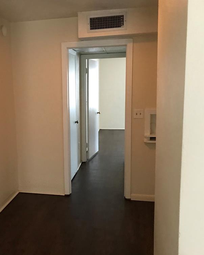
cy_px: 129
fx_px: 279
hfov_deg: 39.2
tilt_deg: -8.4
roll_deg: +3.4
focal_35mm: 37
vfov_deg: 49.1
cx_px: 54
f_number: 1.8
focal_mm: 3.99
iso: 100
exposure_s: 1/7
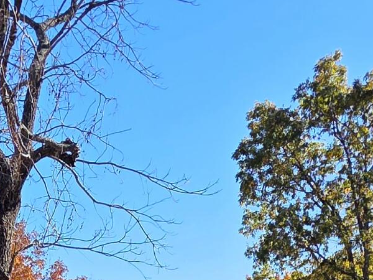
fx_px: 700
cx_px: 52
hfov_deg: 28.9
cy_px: 541
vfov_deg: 17.2
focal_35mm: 65
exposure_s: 1/1429
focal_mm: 2.2
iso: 40
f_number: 1.9
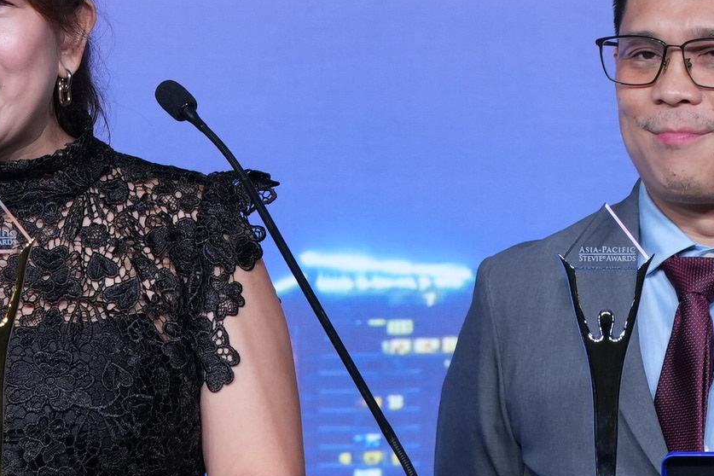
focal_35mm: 727
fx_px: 14418
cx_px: 148
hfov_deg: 2.8
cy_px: 500
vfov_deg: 1.9
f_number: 4
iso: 640
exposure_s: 1/200
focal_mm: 128
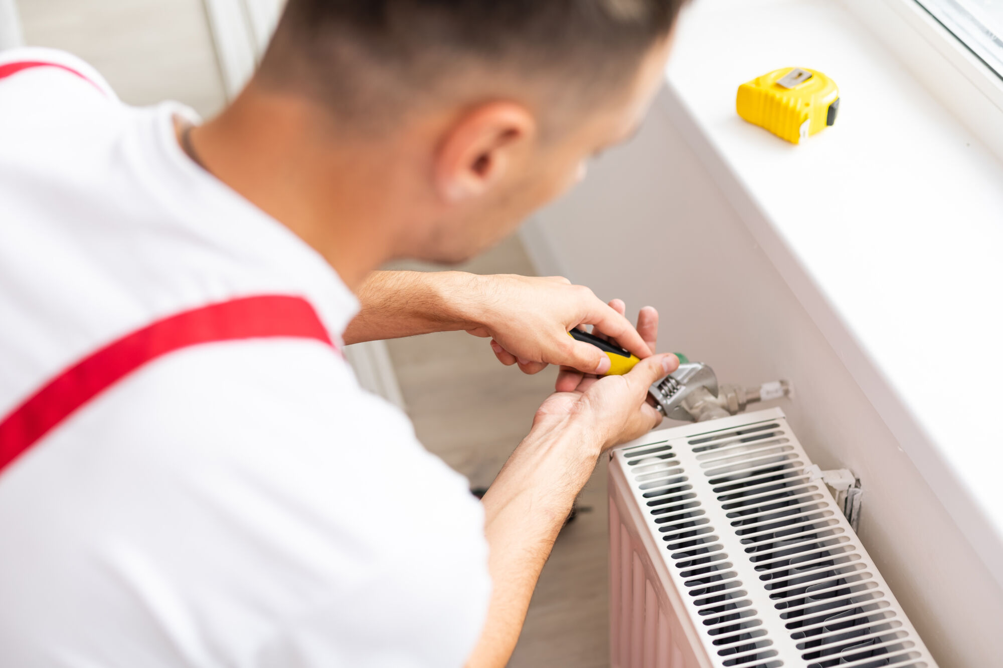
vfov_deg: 27.0
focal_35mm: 50
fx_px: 1393
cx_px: 502
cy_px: 334
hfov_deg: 39.6
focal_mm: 50
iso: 100
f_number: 2.8
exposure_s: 1/125
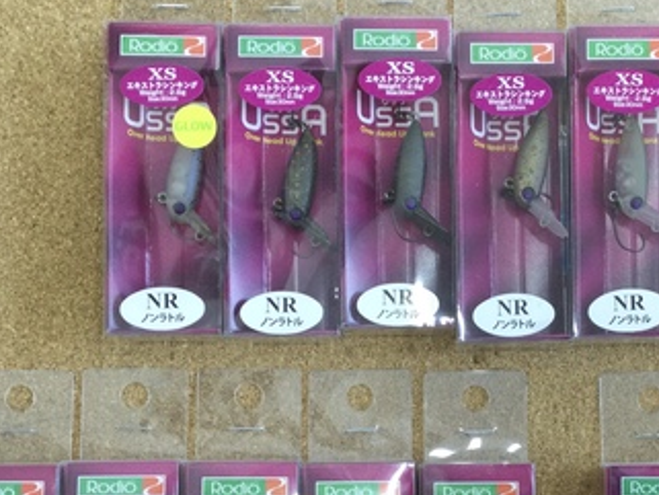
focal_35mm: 58
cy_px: 392
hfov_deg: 32.8
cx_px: 462
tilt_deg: -87.1
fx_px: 1105
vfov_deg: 24.9
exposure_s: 1/30
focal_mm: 3.3
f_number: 2.4
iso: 32
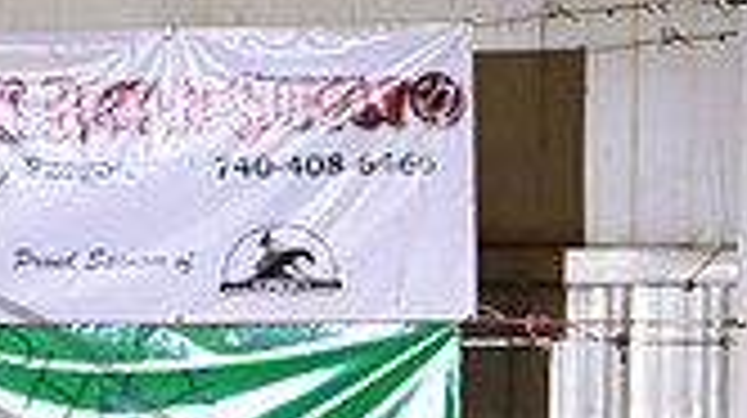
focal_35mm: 734
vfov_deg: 1.6
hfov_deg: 2.9
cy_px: 757
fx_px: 14525
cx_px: -230
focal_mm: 200
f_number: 4
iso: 2500
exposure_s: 1/200
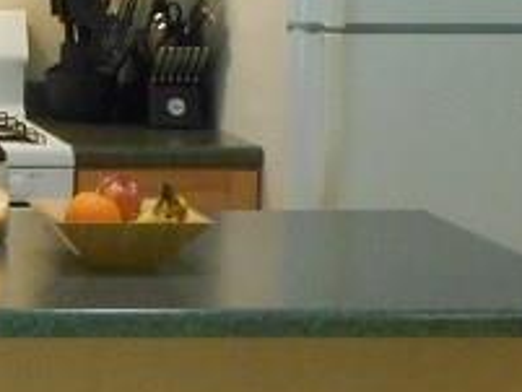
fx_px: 2610
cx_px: -278
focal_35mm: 173
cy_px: 47
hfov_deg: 11.0
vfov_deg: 8.6
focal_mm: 6
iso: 400
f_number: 4.2
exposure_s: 1/20
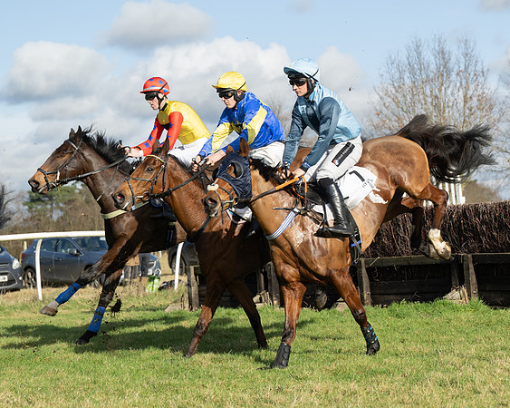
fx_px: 1537
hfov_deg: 18.7
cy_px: 160
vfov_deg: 15.1
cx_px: 366
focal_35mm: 102
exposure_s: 1/2000
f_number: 4
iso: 100
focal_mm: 70
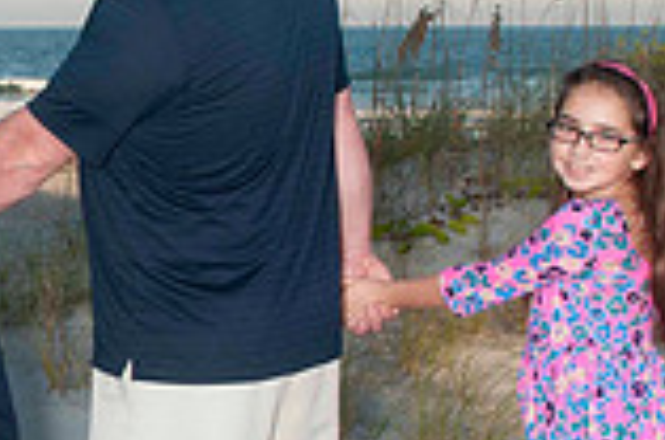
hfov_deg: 16.5
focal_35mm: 122
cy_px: 222
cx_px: 17
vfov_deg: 11.2
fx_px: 2249
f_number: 8
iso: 100
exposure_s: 1/160
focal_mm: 22
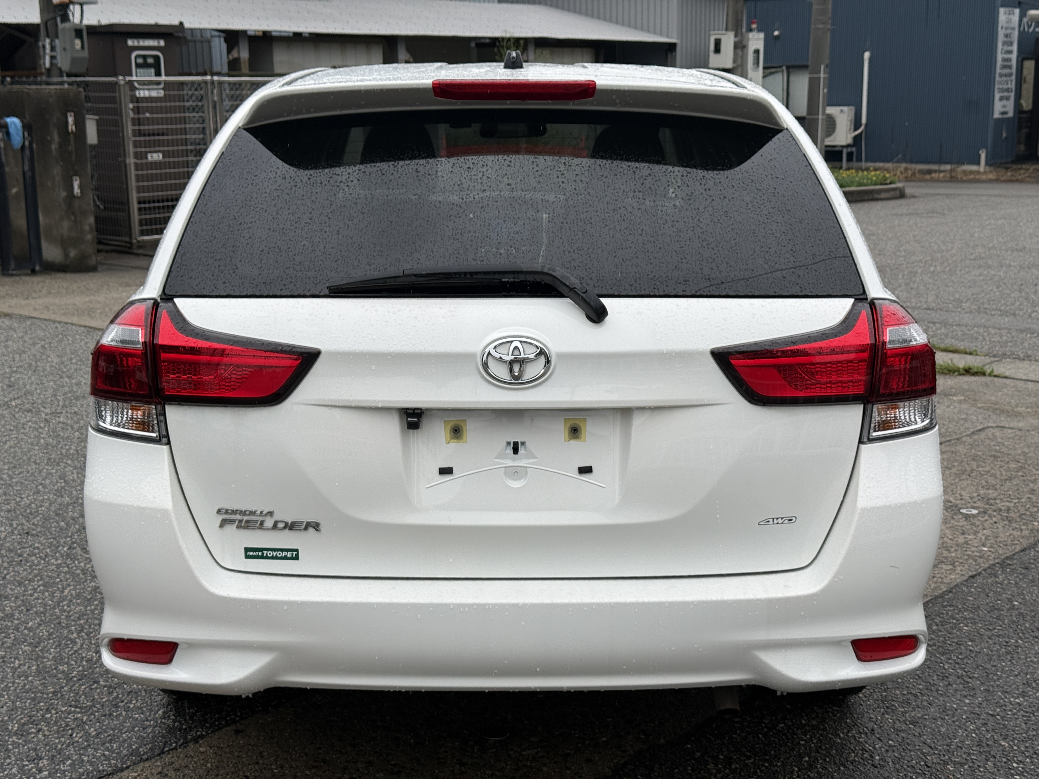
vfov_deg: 30.3
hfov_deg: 39.7
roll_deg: +1.1
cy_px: 390
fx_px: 1441
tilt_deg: -11.4
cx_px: 520
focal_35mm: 48
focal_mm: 6.76
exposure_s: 1/747
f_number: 1.78
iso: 64
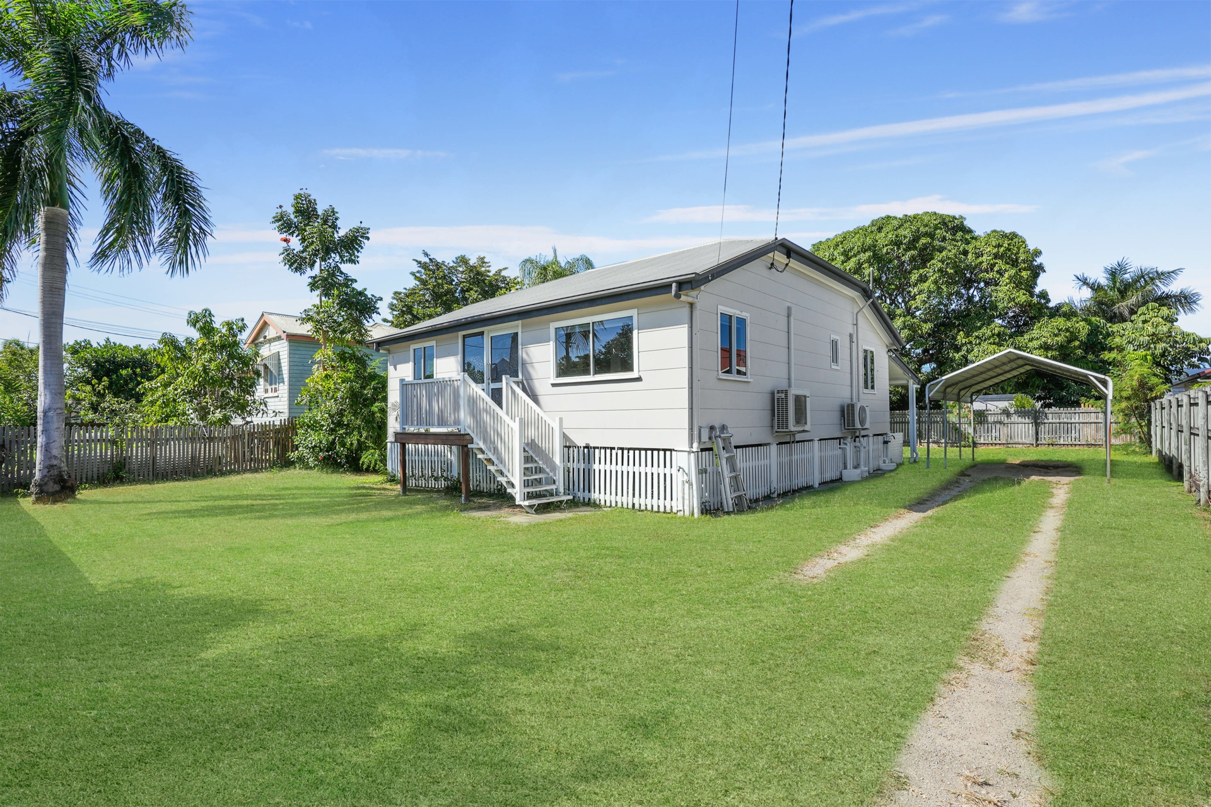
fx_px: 572
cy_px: 404
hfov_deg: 93.3
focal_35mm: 17
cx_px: 606
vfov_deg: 70.4
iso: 200
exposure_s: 1/160
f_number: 11
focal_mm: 17
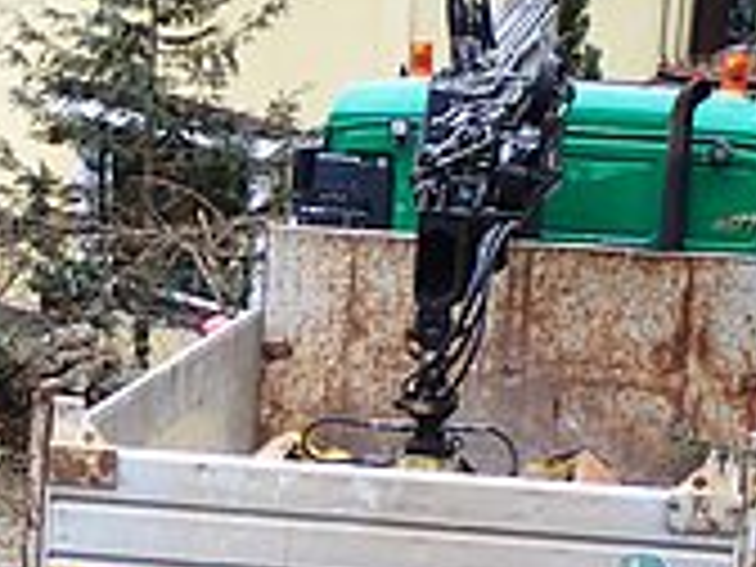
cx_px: 70
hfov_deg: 11.4
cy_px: 774
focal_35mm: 172
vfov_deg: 8.5
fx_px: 3756
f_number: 3.6
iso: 200
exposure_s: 1/125
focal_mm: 11.01
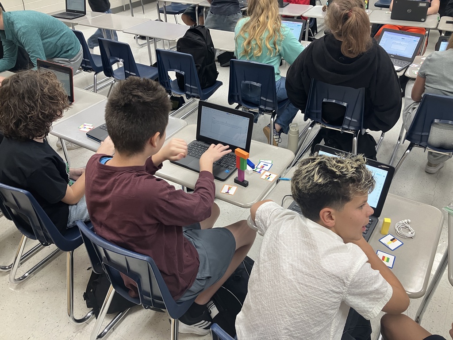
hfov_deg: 63.4
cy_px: 170
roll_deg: +3.3
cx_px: 226
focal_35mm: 28
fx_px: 366
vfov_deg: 49.7
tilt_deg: -34.7
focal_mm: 3.99
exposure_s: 1/60
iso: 100
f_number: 1.8
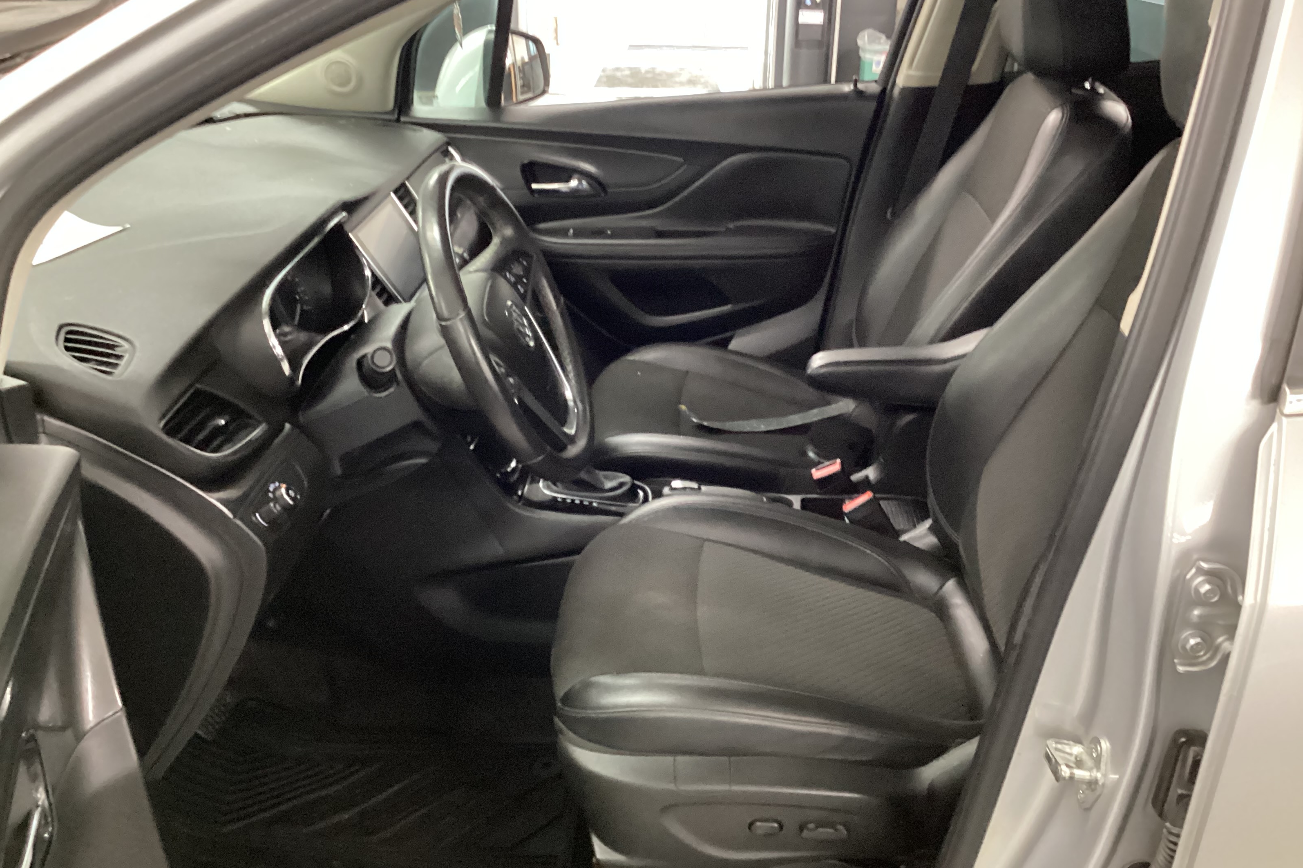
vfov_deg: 40.0
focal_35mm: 33
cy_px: 414
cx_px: 639
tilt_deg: -25.8
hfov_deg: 57.2
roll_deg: -0.8
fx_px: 1194
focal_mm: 3.3
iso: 640
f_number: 2.4
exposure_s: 1/24
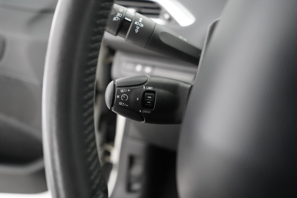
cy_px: 98
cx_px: 143
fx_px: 239
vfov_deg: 45.0
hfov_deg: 63.6
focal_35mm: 29
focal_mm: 28
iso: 6400
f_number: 3.5
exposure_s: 1/40
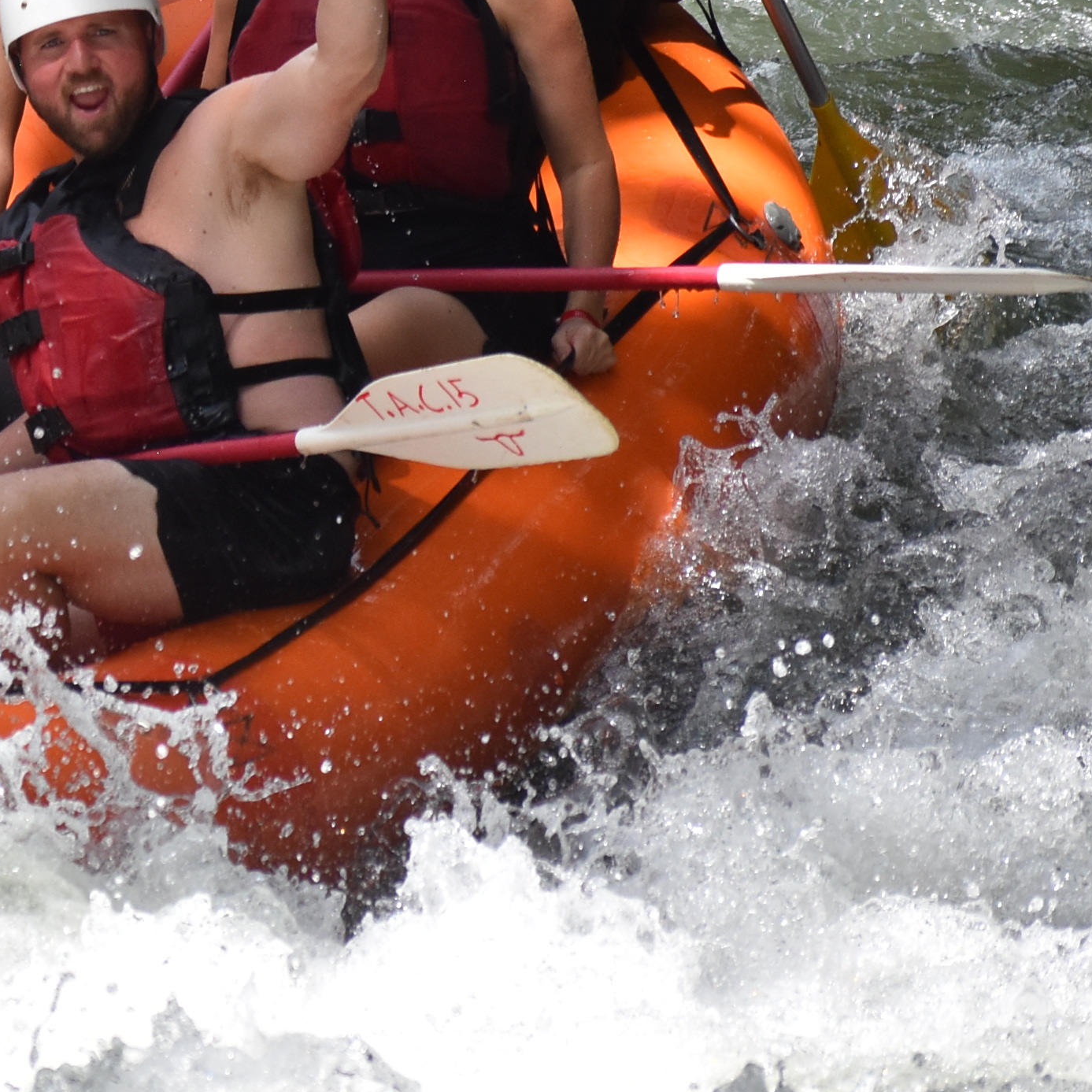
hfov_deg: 2.4
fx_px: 25818
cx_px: -133
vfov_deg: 2.4
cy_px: 296
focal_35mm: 723
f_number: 7.1
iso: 400
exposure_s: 1/1600
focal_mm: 175
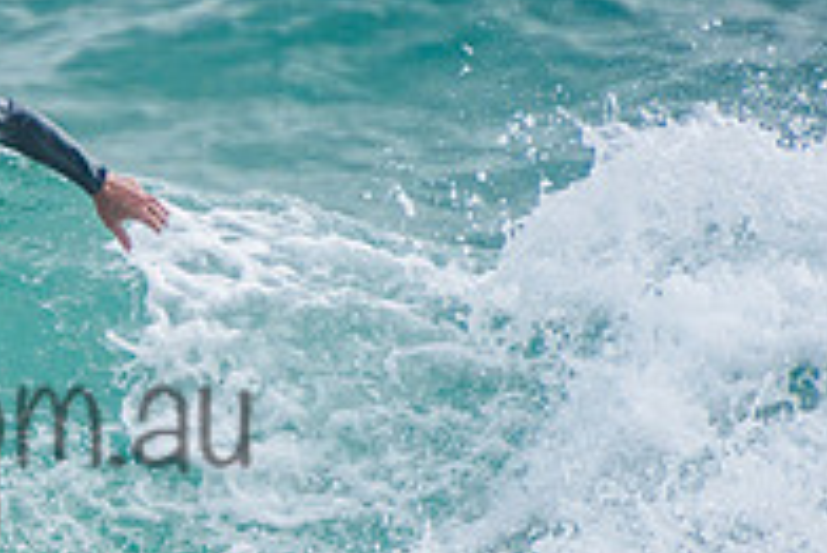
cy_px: 369
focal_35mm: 1778
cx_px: -194
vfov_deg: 0.8
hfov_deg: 1.2
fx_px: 40874
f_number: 5.6
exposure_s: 1/2000
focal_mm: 400
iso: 400
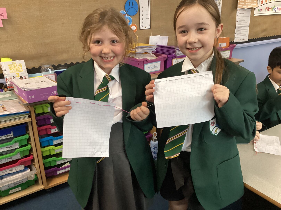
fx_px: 252
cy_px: 105
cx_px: 140
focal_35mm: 31
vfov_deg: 45.4
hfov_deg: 58.4
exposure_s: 1/33
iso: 250
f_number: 2.4
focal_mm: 3.3
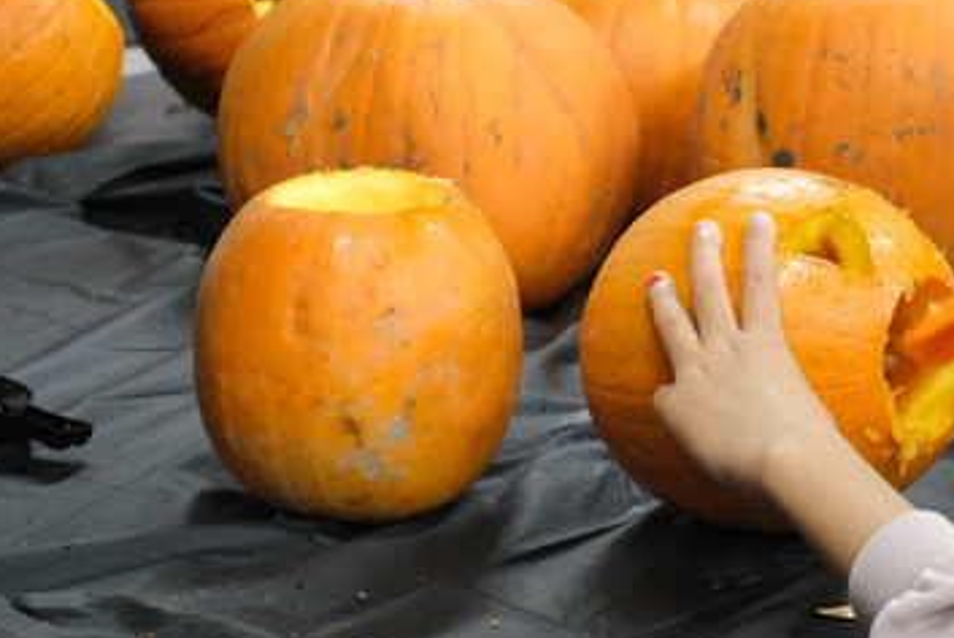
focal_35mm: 112
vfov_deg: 12.3
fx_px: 2970
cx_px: 684
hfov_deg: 18.2
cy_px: 270
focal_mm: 45
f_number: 5.6
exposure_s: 1/105
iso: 6400
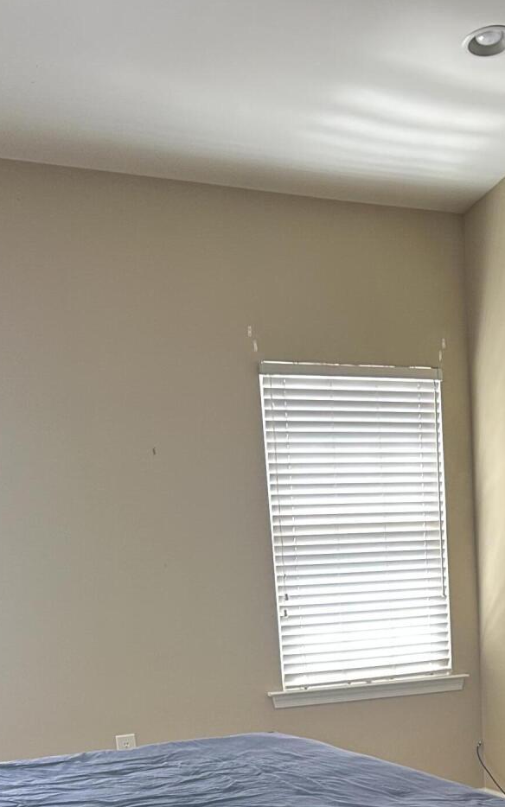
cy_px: 829
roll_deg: +2.3
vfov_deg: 31.6
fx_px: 1299
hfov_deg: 21.1
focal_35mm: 59
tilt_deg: -12.0
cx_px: 526
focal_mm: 5.7
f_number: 1.5
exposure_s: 1/100
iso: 125
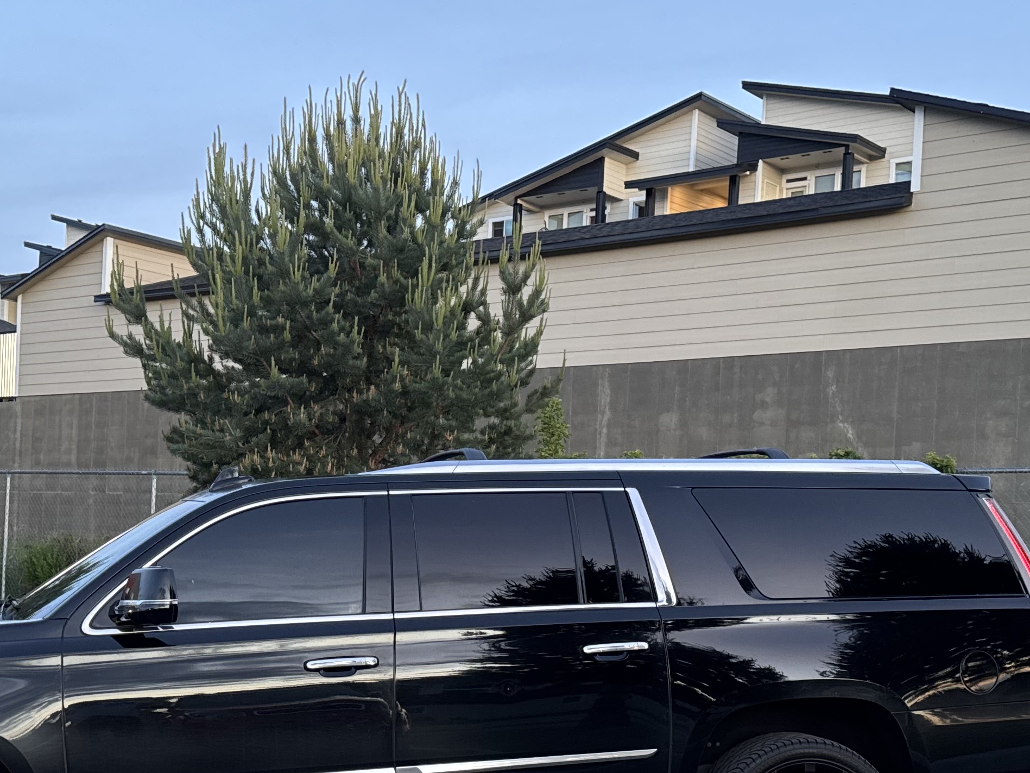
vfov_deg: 28.3
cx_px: 466
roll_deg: -2.8
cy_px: 538
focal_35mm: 51
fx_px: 1518
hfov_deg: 37.5
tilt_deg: -0.4
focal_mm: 6.76
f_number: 1.78
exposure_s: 1/60
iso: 250
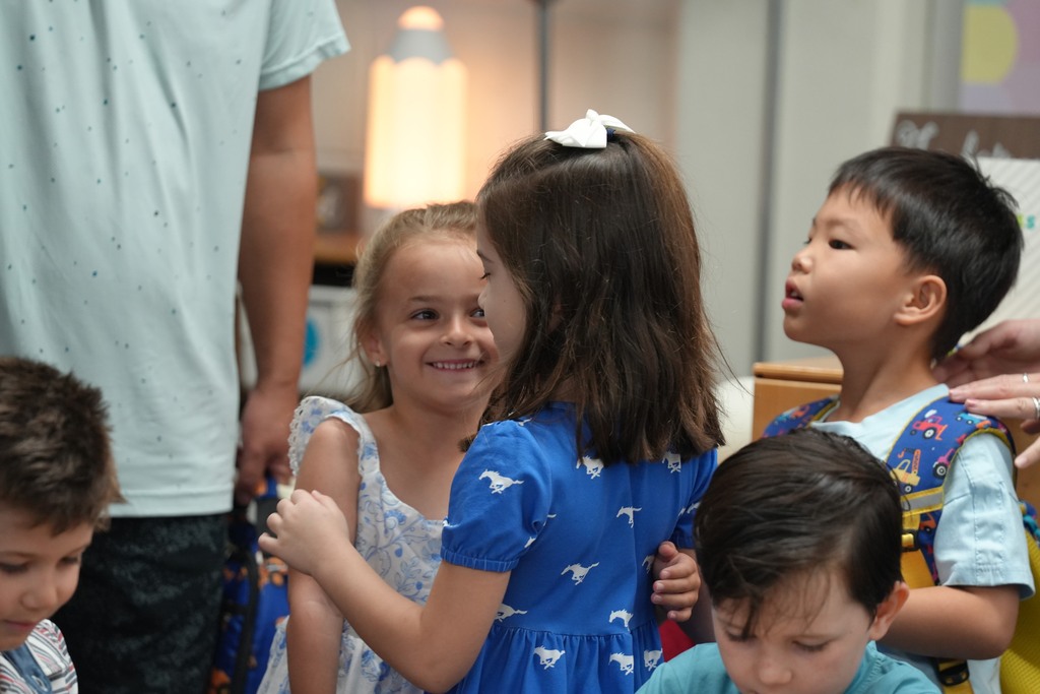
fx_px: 5778
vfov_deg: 6.9
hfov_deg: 10.3
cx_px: 520
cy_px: 347
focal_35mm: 200
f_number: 4
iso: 2500
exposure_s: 1/200
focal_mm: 200
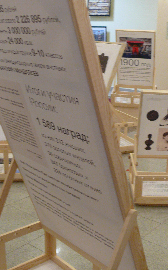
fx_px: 366
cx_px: 107
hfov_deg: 25.7
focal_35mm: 50
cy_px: 134
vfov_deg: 40.3
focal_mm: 7.4
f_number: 2.8
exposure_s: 1/13
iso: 200
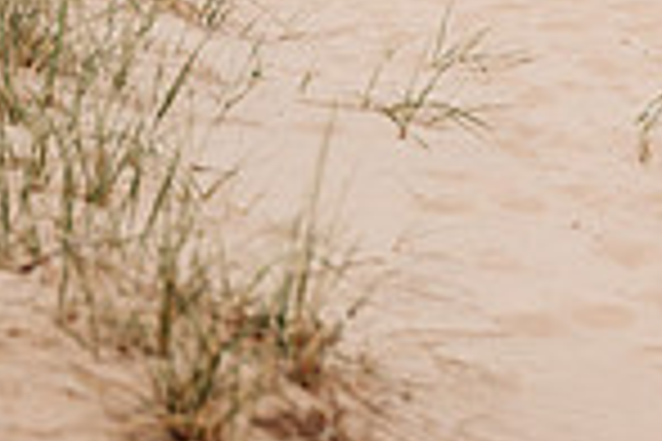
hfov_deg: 8.8
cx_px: 617
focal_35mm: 233
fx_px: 4284
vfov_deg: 5.8
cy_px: -376
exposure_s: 1/1600
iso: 200
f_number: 2.8
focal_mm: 59
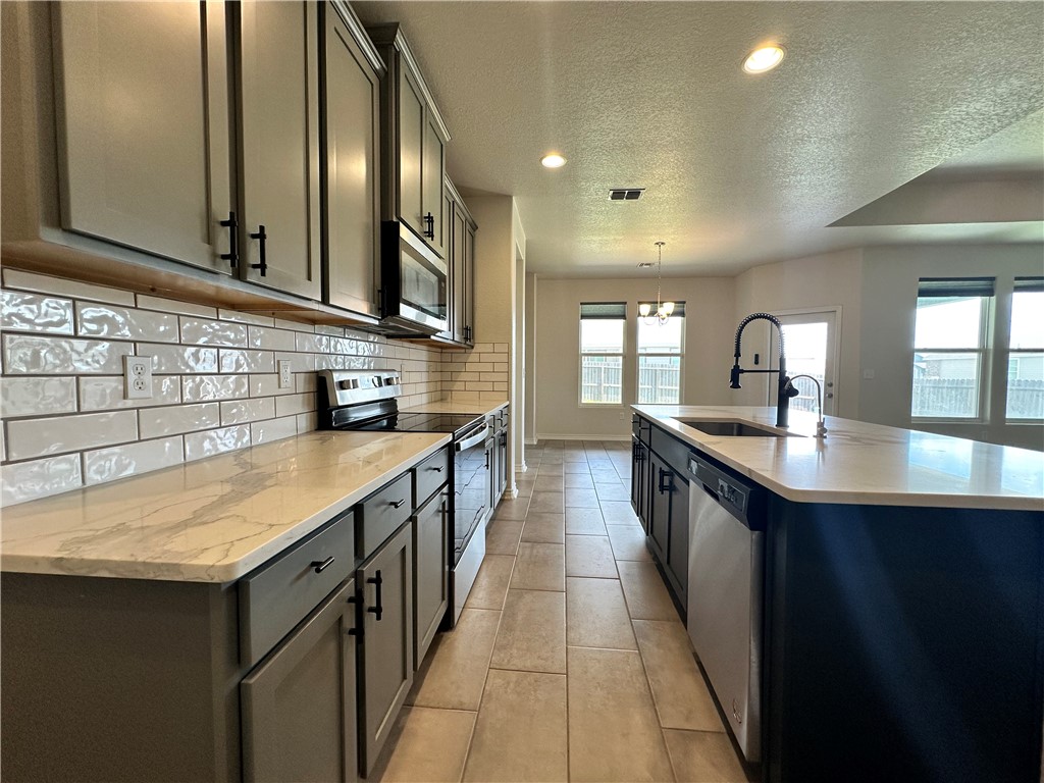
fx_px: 422
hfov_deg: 102.1
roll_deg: +0.0
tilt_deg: -2.2
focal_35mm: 14
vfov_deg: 85.7
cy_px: 392
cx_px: 522
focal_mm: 2.22
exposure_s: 1/120
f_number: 2.2
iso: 160
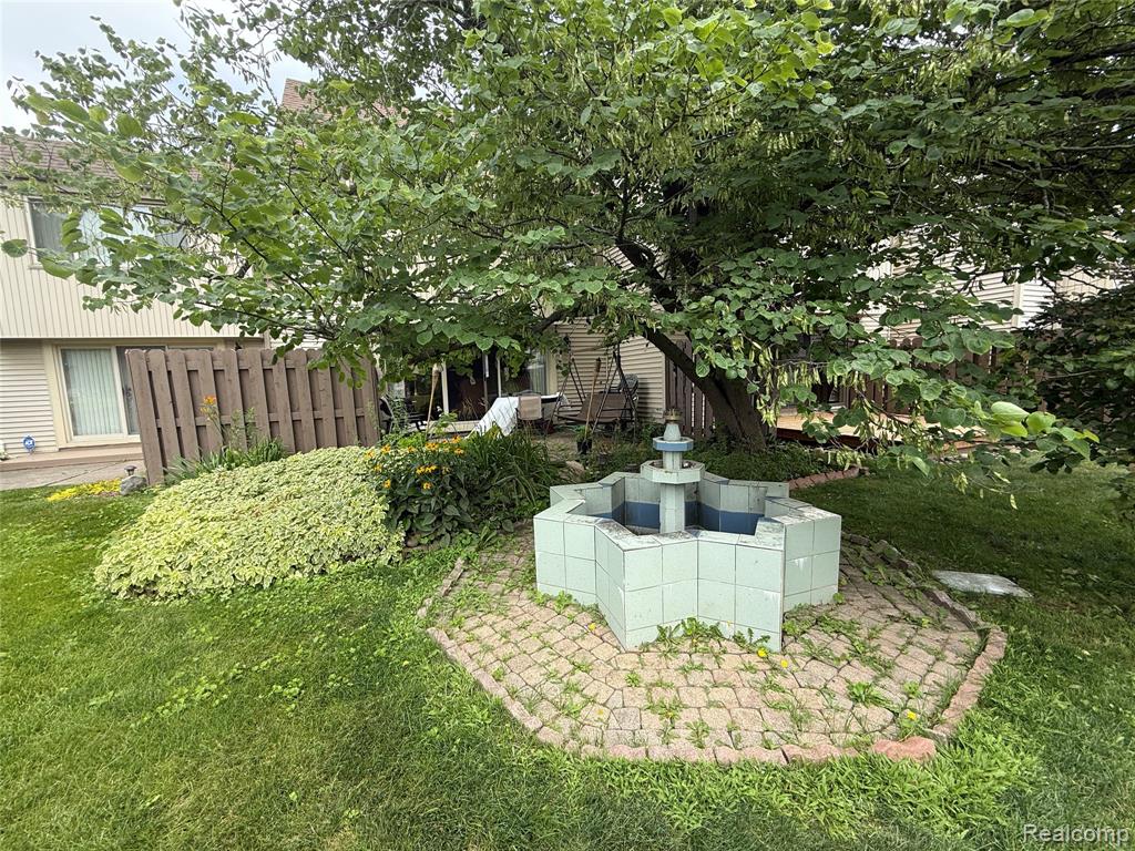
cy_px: 426
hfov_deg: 102.1
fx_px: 459
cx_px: 568
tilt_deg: -4.8
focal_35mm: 14
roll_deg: +2.1
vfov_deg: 85.7
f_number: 2.2
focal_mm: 2.22
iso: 50
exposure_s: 1/303
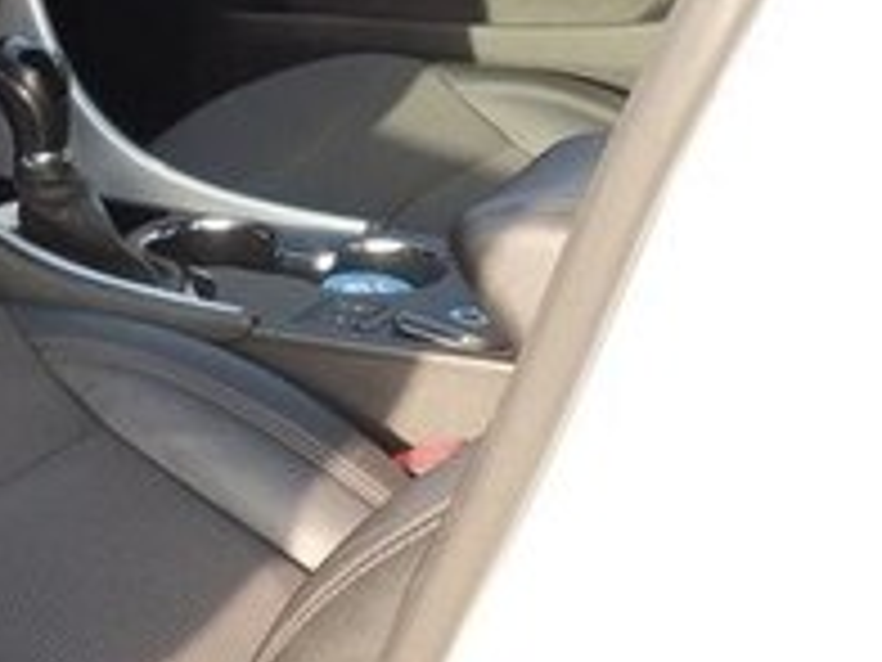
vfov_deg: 13.7
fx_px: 2752
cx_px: -572
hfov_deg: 16.1
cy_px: 412
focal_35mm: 108
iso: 180
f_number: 2
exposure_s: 1/187
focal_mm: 4.5
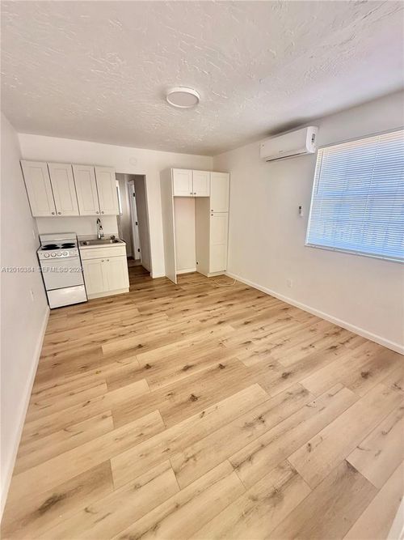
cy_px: 270
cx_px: 202
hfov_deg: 85.7
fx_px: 218
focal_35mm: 14
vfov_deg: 102.1
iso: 200
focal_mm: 2.22
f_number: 2.2
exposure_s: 1/99
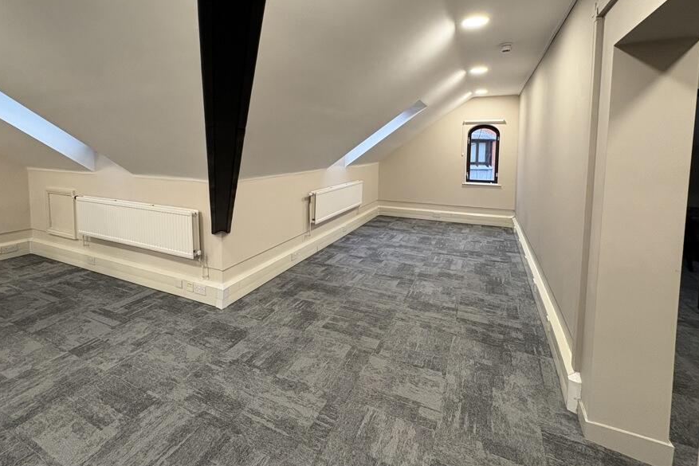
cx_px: 327
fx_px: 330
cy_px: 172
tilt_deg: -3.2
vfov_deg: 69.2
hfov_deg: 93.1
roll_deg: -0.4
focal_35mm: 17
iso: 250
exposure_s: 1/100
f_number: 2.2
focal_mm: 2.22
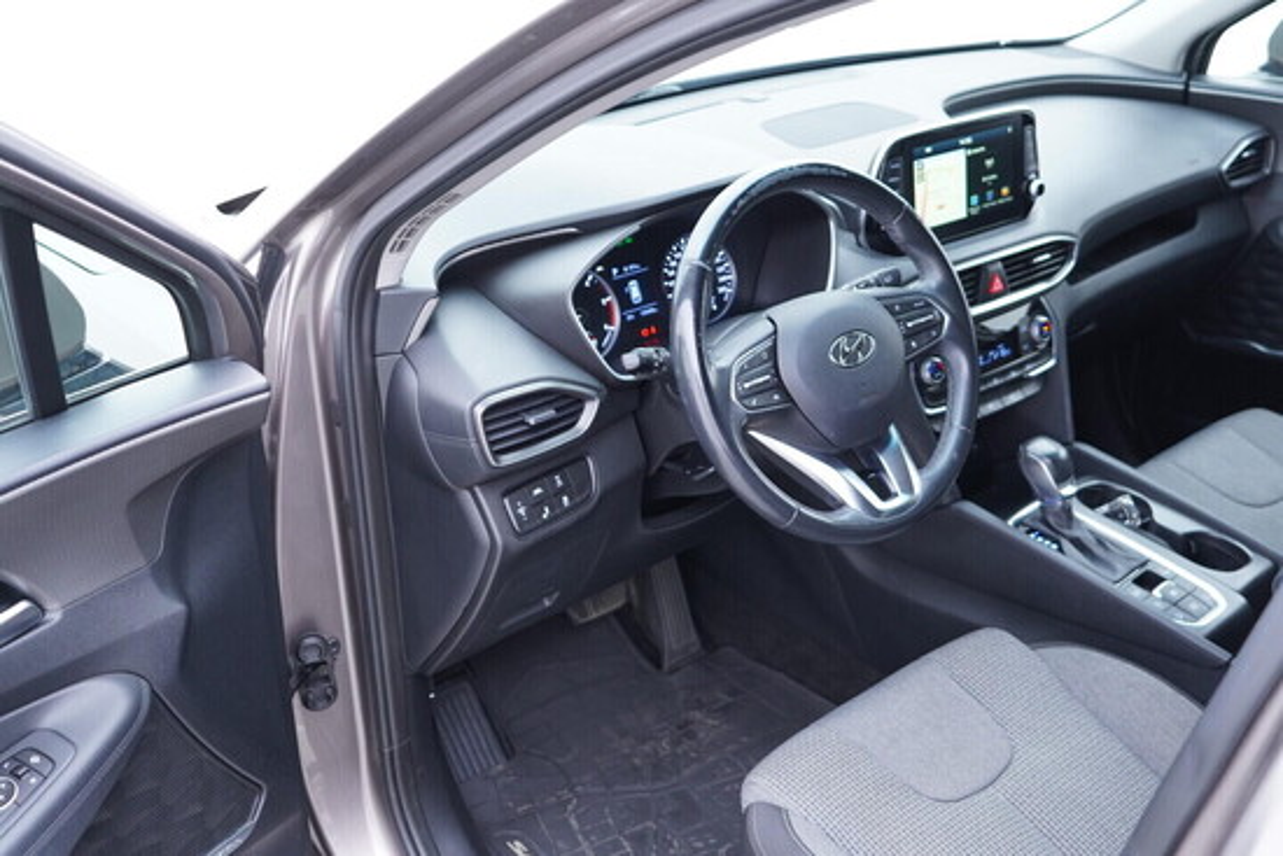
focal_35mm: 36
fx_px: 1283
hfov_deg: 53.1
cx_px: 642
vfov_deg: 36.9
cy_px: 428
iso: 400
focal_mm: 24
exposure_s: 1/40
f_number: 2.8
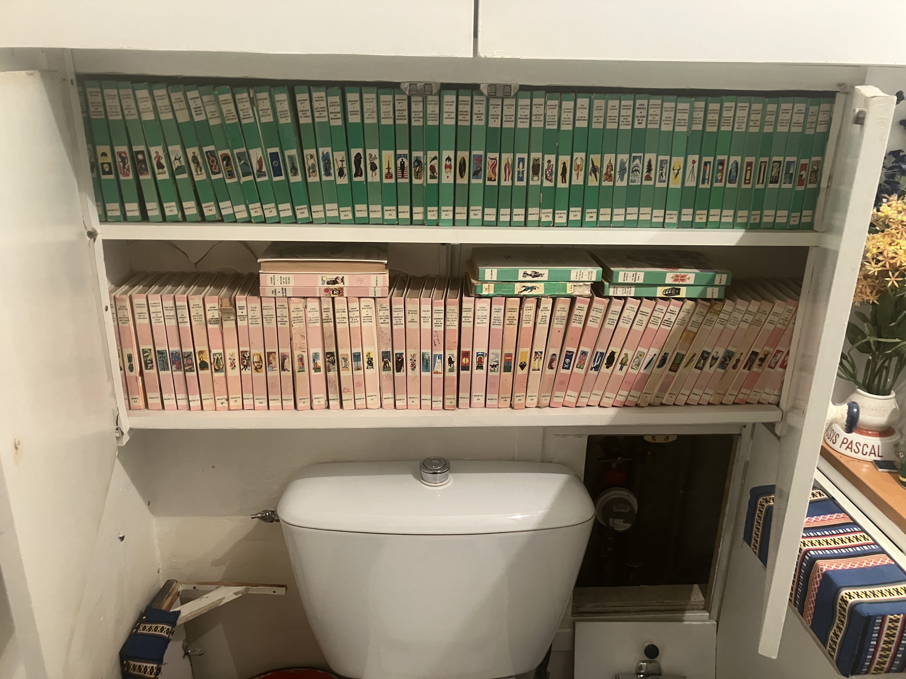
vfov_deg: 49.7
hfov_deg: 63.4
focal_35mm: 28
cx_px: 453
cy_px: 340
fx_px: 733
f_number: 1.8
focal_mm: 3.99
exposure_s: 1/50
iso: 125
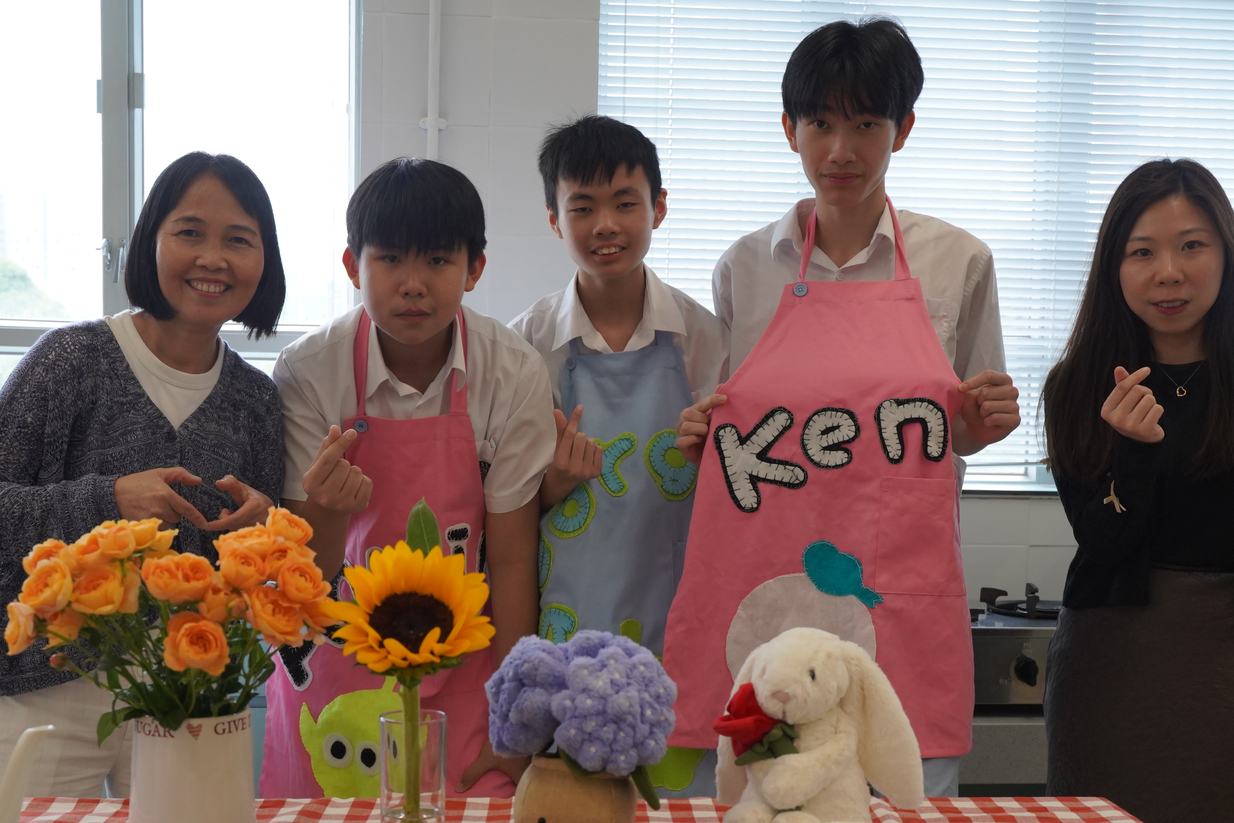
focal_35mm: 46
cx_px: 617
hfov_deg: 42.7
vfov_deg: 29.1
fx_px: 1577
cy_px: 535
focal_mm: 35
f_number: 5.6
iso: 2500
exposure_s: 1/500
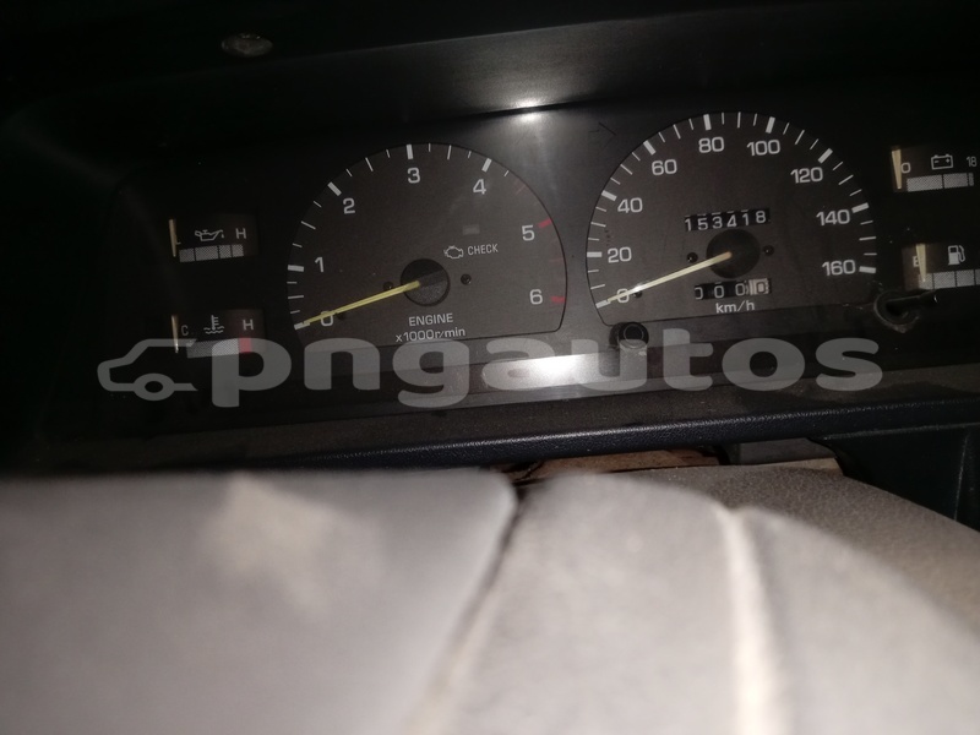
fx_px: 764
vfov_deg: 51.4
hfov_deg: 65.3
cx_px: 490
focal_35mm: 27
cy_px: 368
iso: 1568
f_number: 1.8
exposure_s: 1/20
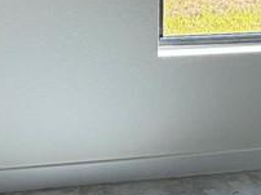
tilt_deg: -7.8
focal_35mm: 111
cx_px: 202
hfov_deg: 17.6
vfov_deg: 13.1
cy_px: -5
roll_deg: -2.0
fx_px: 836
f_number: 2.2
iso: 50
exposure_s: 1/143
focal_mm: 2.22
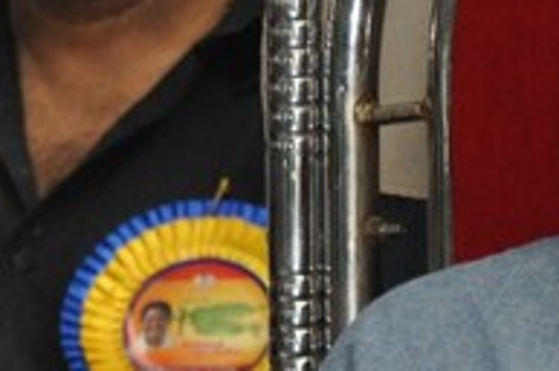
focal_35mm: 837
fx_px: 12970
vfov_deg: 1.6
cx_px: -368
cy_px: 267
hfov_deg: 2.5
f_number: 5.6
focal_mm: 105
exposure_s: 1/60
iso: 800
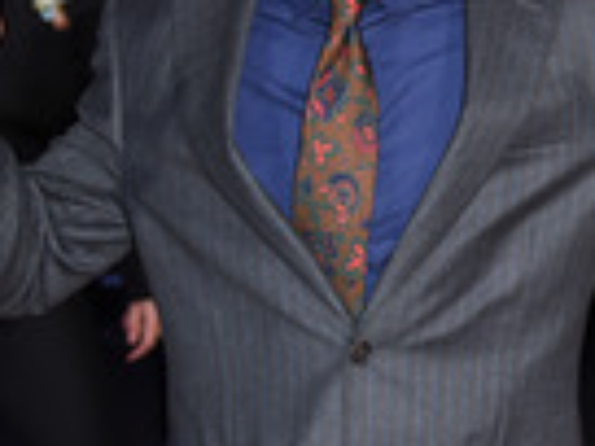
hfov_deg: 7.7
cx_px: 809
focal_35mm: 255
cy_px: 197
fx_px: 4383
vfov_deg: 5.8
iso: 800
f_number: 5.6
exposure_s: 1/250
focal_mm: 80
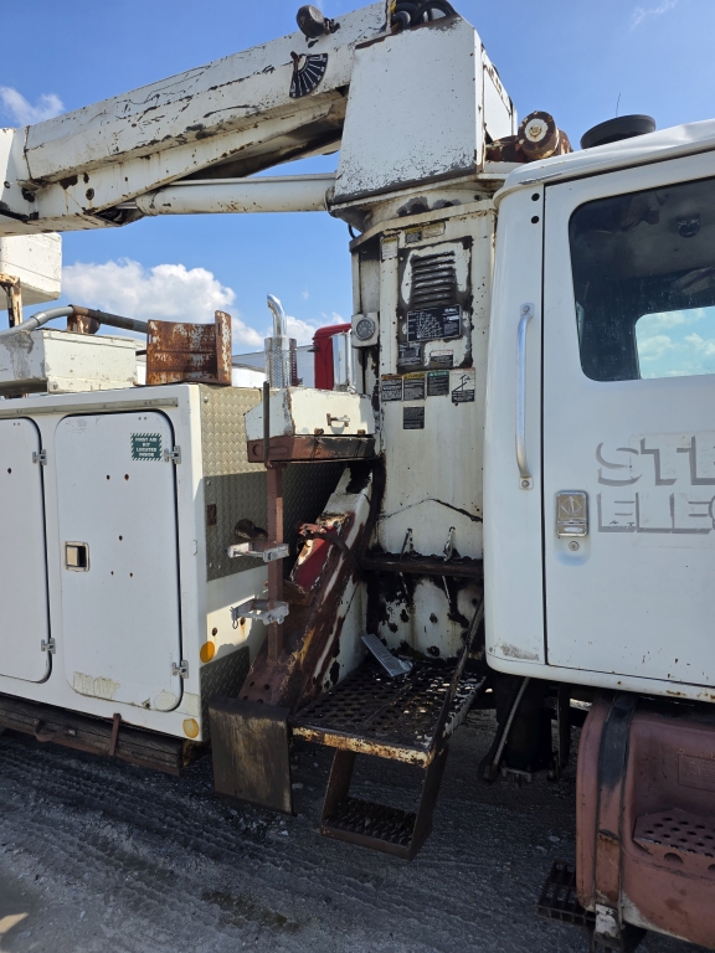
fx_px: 633
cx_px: 358
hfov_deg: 58.9
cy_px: 476
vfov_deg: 73.9
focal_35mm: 23
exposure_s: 1/3891
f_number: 1.7
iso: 80
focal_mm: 6.3
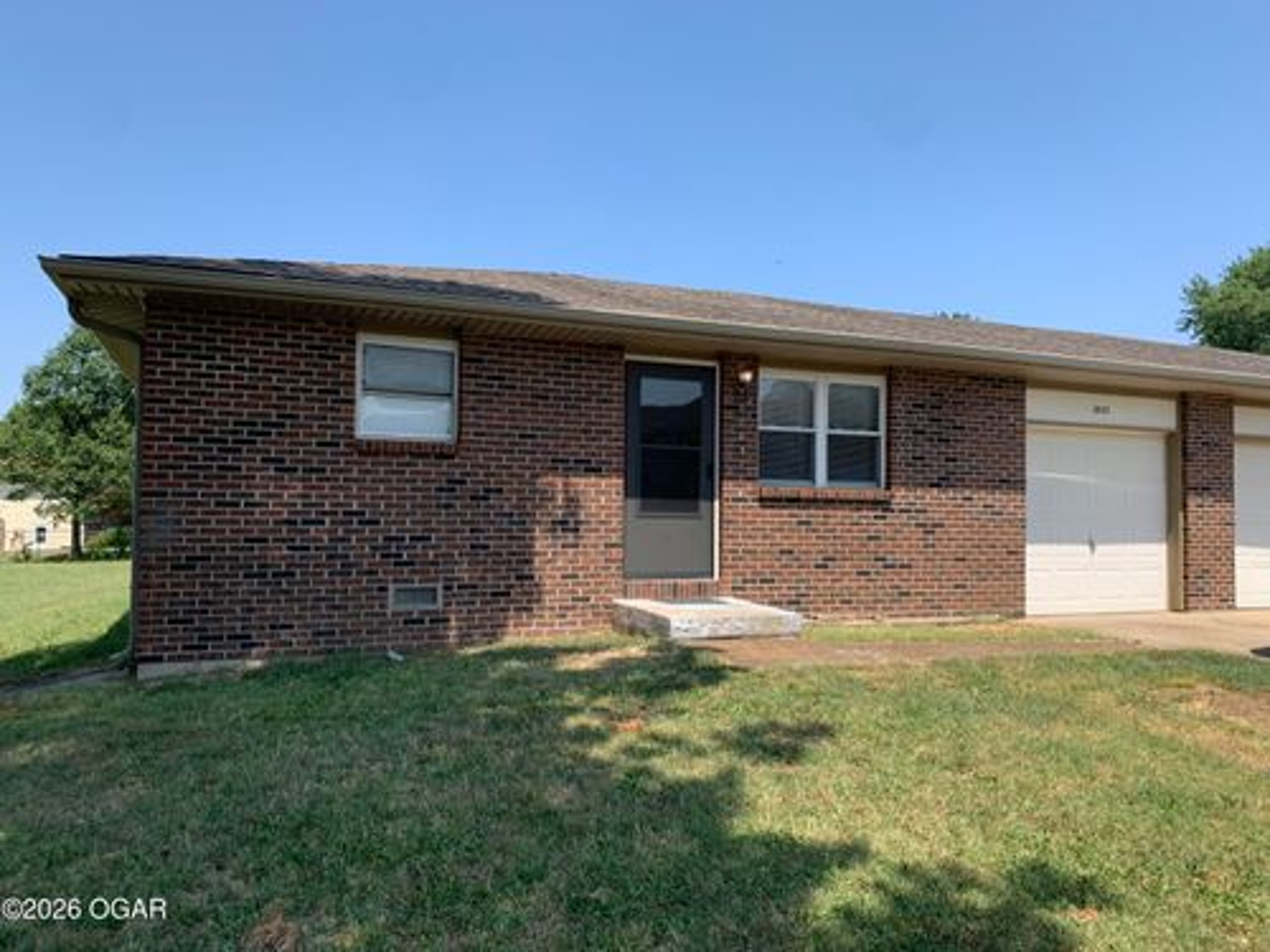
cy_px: 476
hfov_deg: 67.3
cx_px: 635
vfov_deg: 53.1
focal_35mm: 26
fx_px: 954
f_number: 1.8
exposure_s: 1/1368
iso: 25
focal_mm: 4.25
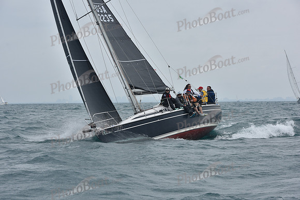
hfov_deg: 20.0
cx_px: 150
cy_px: 100
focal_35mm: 102
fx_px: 850
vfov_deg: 13.4
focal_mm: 102
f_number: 9
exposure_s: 1/800
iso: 250
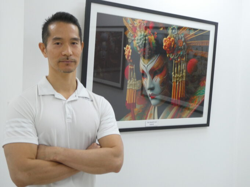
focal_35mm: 47
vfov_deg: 30.9
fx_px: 339
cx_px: 125
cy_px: 94
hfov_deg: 40.4
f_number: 4
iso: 250
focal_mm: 8.4
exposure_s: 1/80
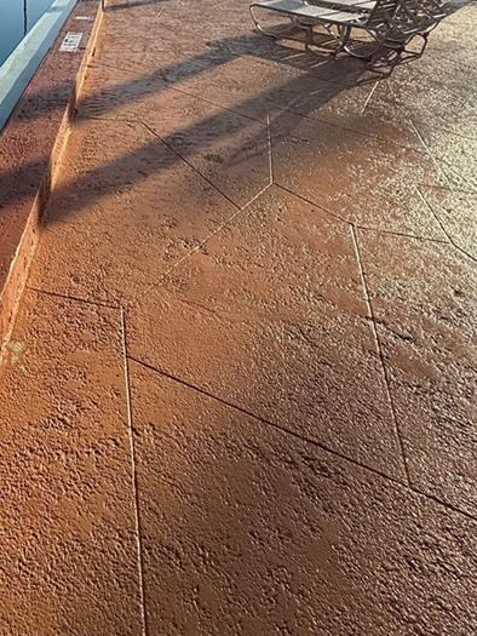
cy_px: -57
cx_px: 117
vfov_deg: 44.1
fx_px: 588
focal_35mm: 32
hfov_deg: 42.8
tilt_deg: -3.0
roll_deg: -0.9
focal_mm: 2.22
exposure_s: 1/2976
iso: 50
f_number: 2.2
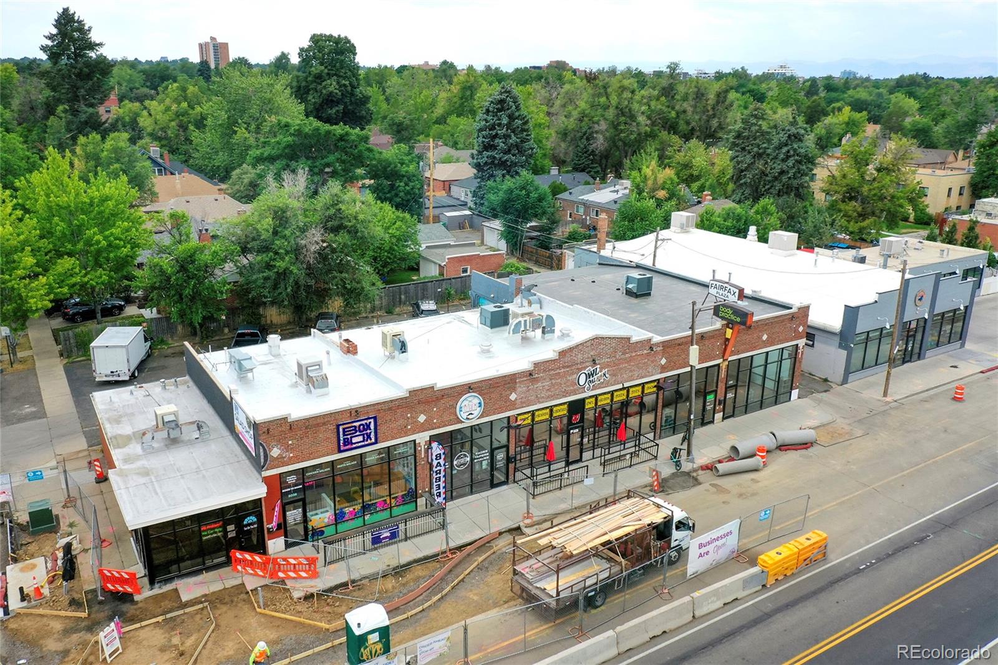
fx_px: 776
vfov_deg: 46.4
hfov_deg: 65.5
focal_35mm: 28
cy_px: 332
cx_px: 499
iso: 100
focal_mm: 10.26
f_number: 5.6
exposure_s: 1/400
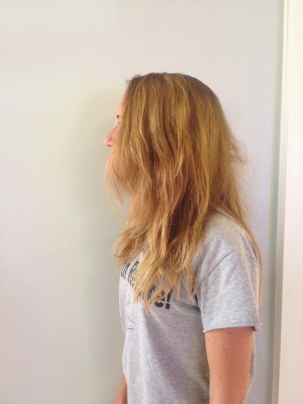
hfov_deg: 40.7
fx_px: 408
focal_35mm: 35
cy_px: 202
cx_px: 152
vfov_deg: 52.6
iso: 200
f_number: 2.4
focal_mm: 4.28
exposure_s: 1/20
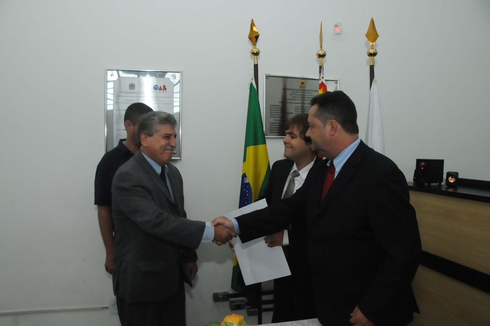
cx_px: 245
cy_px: 163
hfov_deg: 67.4
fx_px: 367
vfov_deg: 47.8
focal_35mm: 27
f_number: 7.1
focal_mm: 18
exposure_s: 1/250
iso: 3200
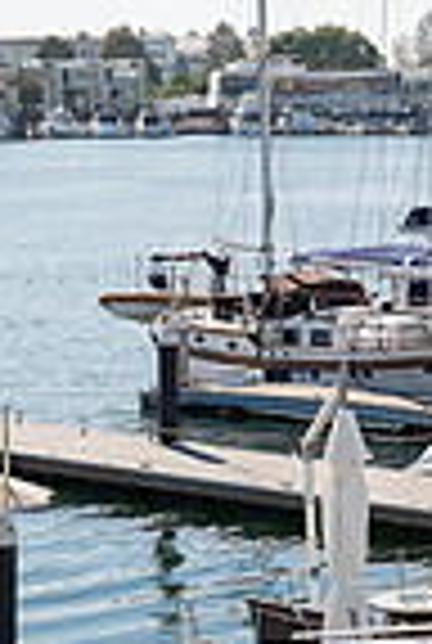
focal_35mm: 157
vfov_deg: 12.8
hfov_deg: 8.6
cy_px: -41
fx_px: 2812
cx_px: 630
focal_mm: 50
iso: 100
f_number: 4
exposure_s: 1/1000
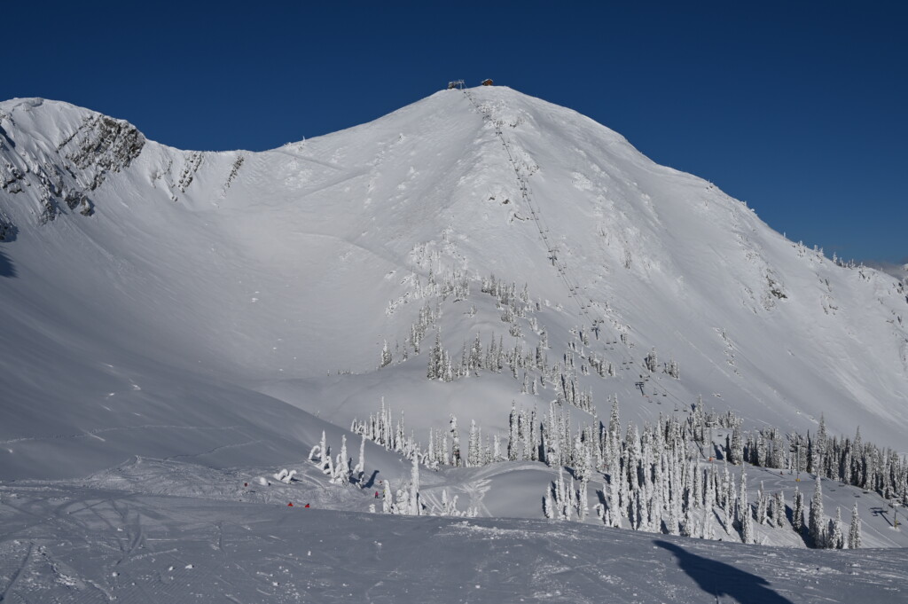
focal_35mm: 40
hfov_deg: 48.5
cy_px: 302
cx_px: 454
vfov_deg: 33.3
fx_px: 1008
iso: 100
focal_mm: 40
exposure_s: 1/1000
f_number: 11
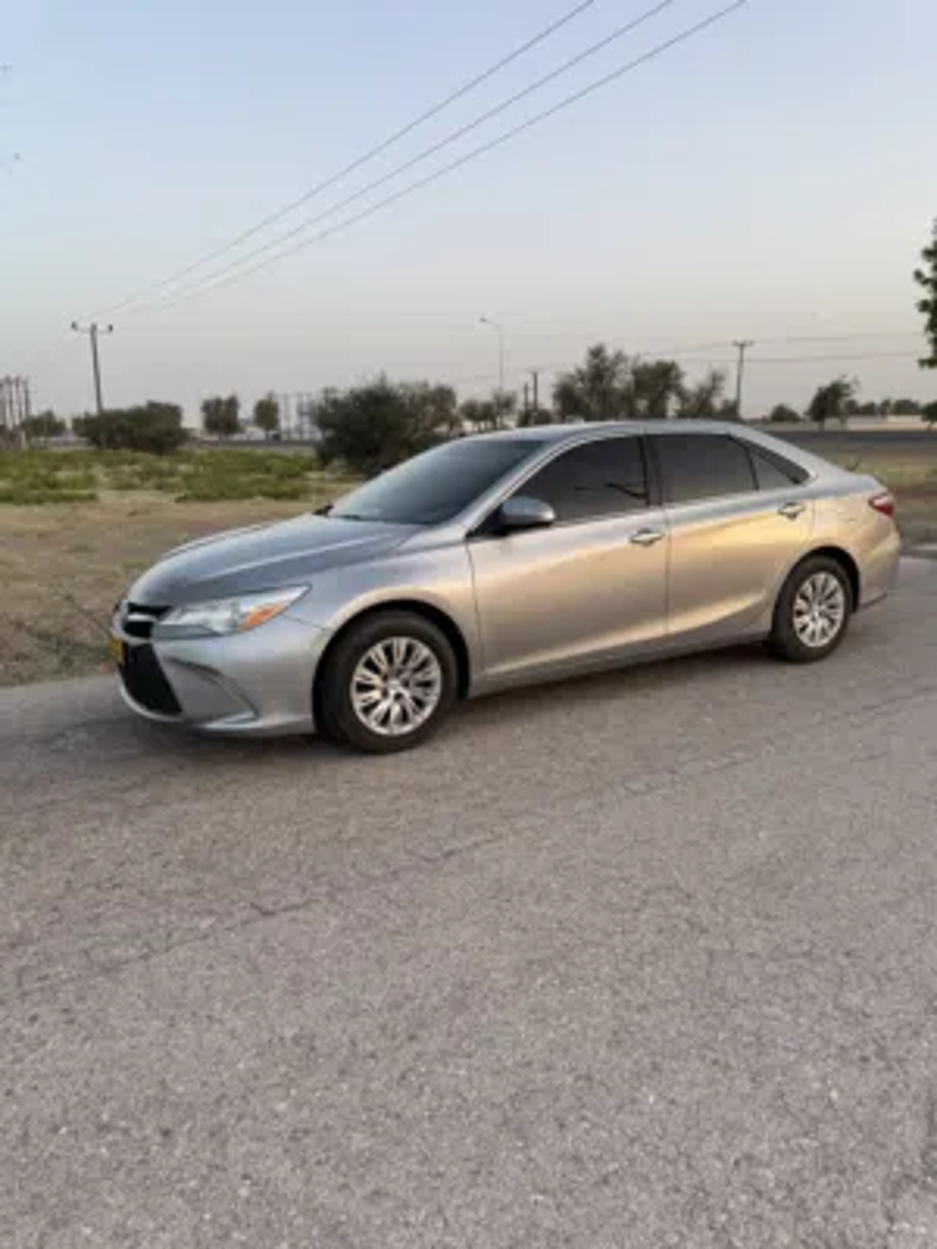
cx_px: 468
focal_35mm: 24
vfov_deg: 71.6
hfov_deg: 56.8
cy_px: 624
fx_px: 866
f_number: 1.78
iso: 80
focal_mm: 6.76
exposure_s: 1/547
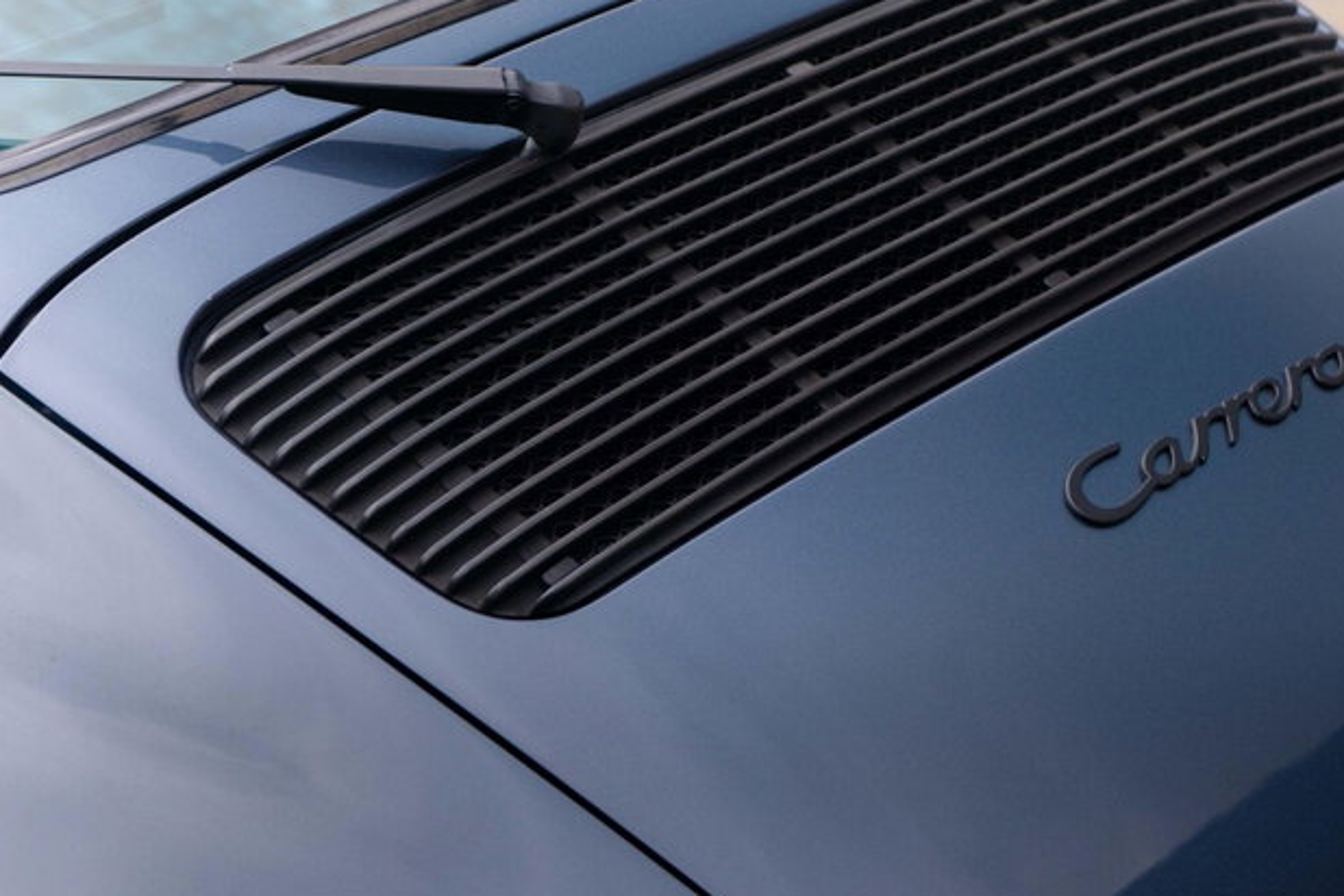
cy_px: 242
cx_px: 1007
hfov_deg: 17.5
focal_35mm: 116
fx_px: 4330
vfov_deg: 11.8
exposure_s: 1/40
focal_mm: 70
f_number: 5.6
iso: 160
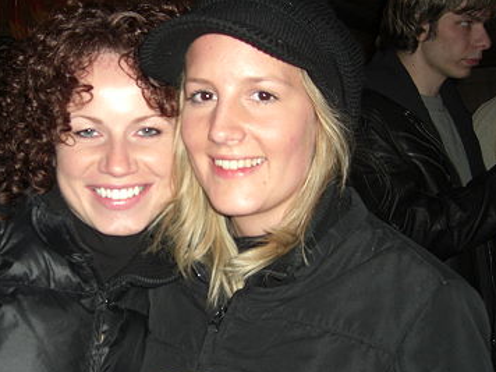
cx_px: 160
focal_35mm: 53
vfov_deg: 27.5
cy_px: 167
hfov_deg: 35.8
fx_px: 759
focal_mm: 7.9
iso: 200
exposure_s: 1/60
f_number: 2.8
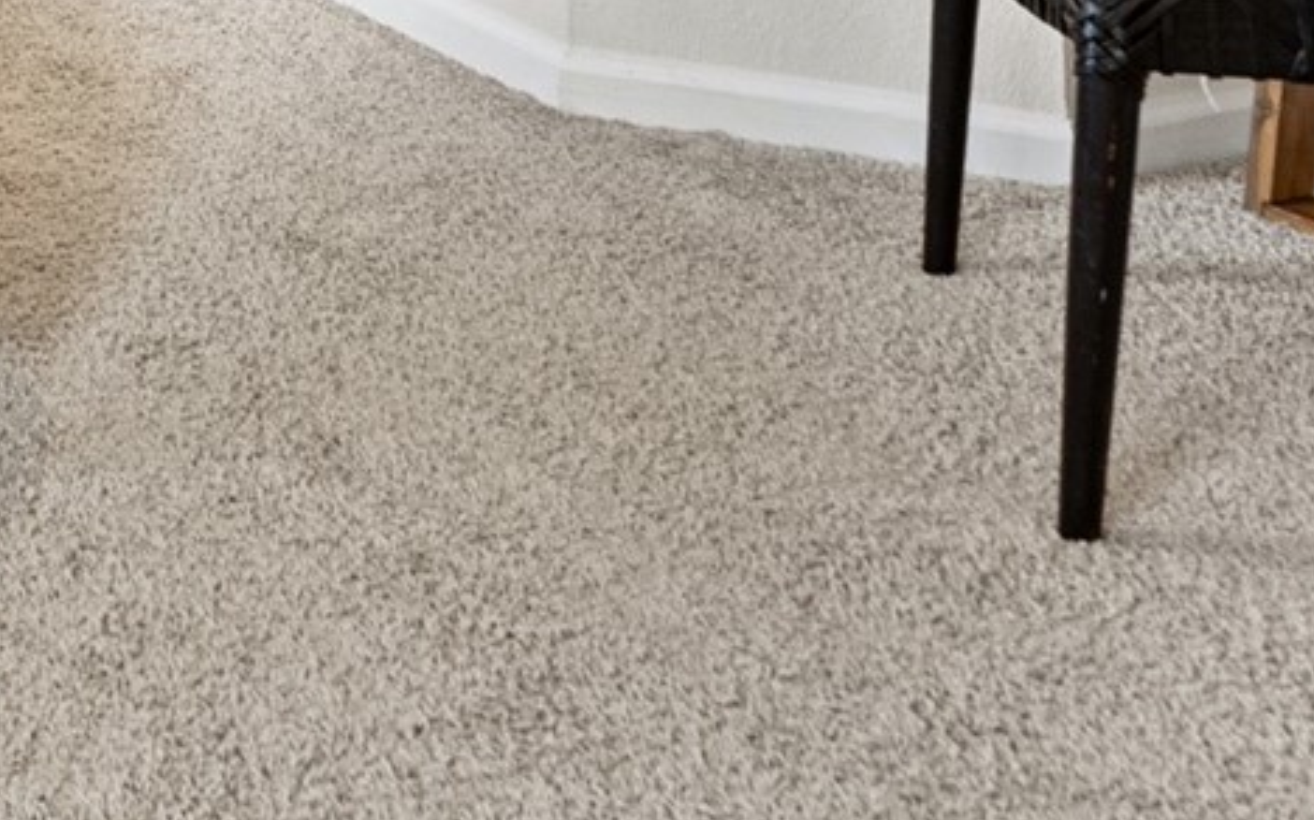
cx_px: -679
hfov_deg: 22.7
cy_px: -841
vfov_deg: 14.6
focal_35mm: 73
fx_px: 2621
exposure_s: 1/3
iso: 400
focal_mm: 16.5
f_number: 8
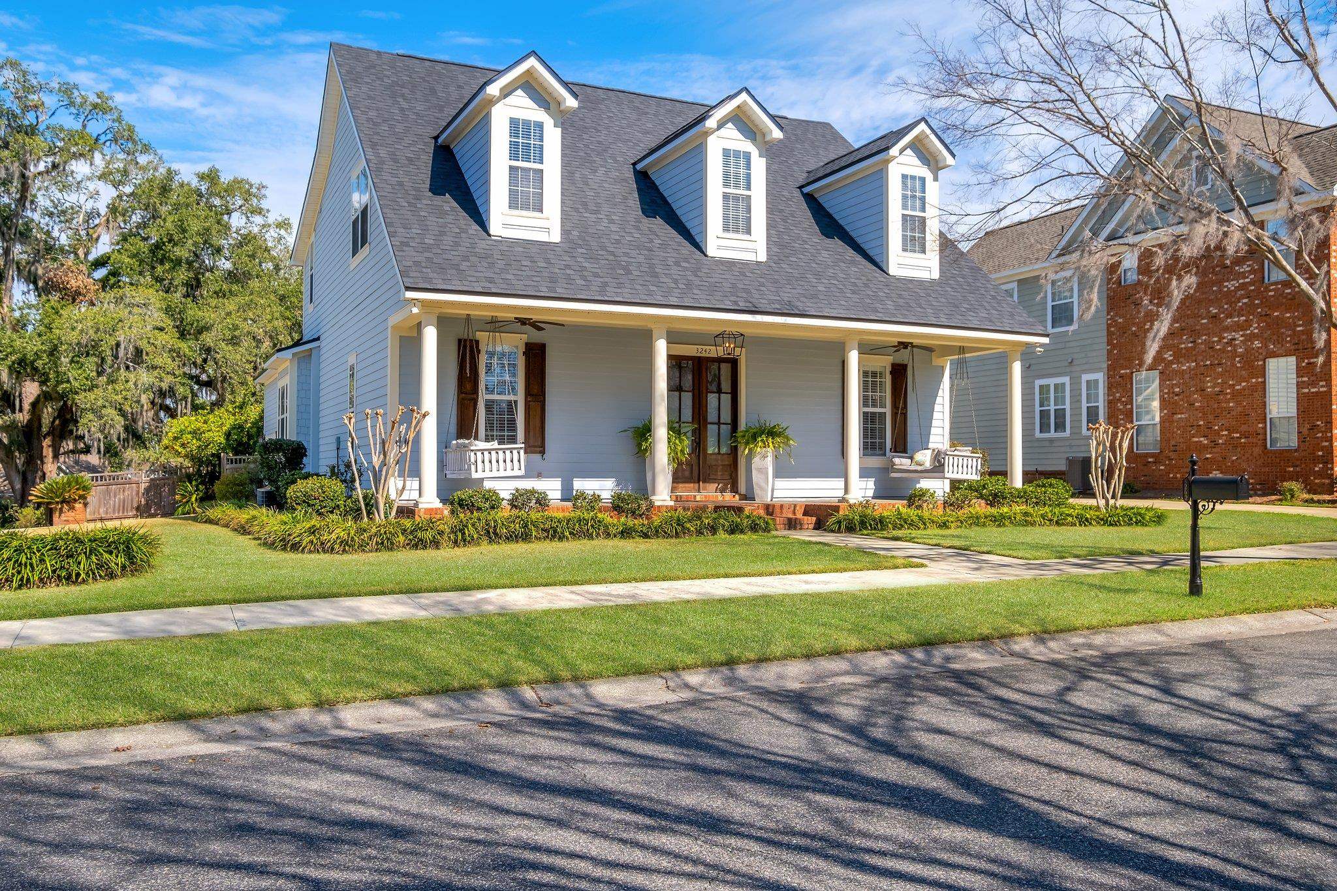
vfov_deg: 45.0
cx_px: 668
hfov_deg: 63.7
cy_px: 446
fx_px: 1077
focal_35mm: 29
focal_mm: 19.1
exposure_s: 1/550
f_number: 8
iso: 320
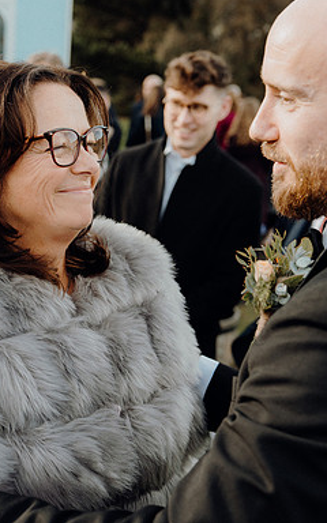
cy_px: 261
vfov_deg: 35.7
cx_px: 60
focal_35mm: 57
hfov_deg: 22.4
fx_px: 813
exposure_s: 1/400
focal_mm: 37
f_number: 3.5
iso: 160
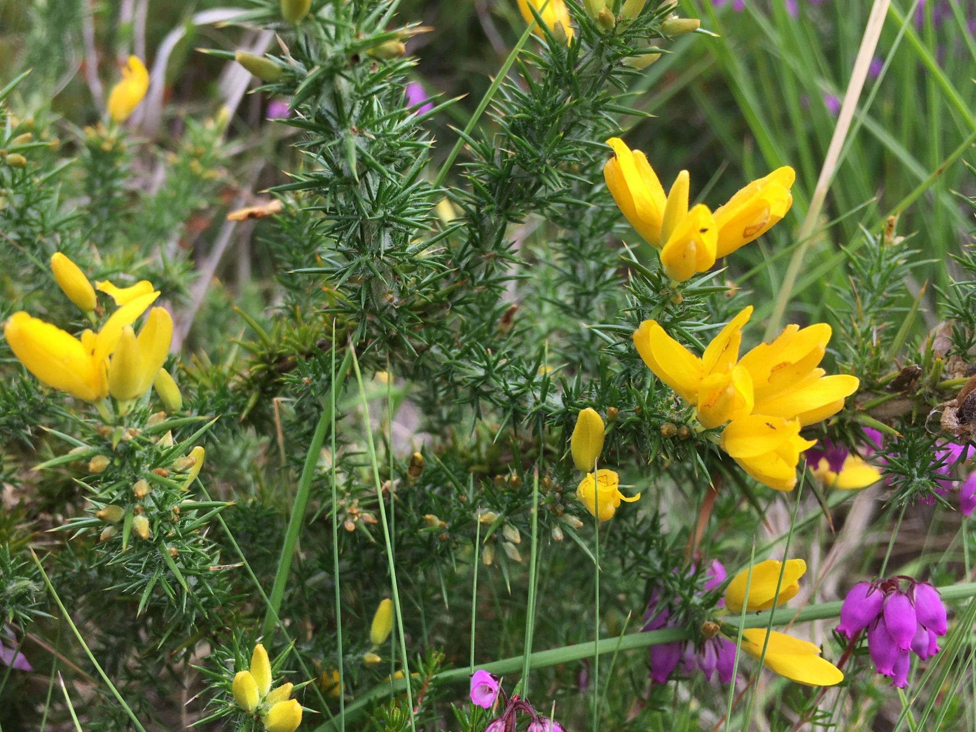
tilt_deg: -9.9
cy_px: 351
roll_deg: -6.6
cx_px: 441
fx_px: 987
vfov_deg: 40.7
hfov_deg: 52.5
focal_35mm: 35
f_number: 2.2
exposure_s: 1/413
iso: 25
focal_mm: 4.15
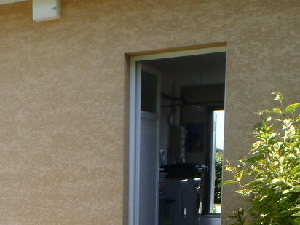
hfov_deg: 25.6
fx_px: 589
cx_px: -61
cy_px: 266
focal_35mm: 68
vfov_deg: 20.3
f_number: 3.5
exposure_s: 1/320
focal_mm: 5
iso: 80
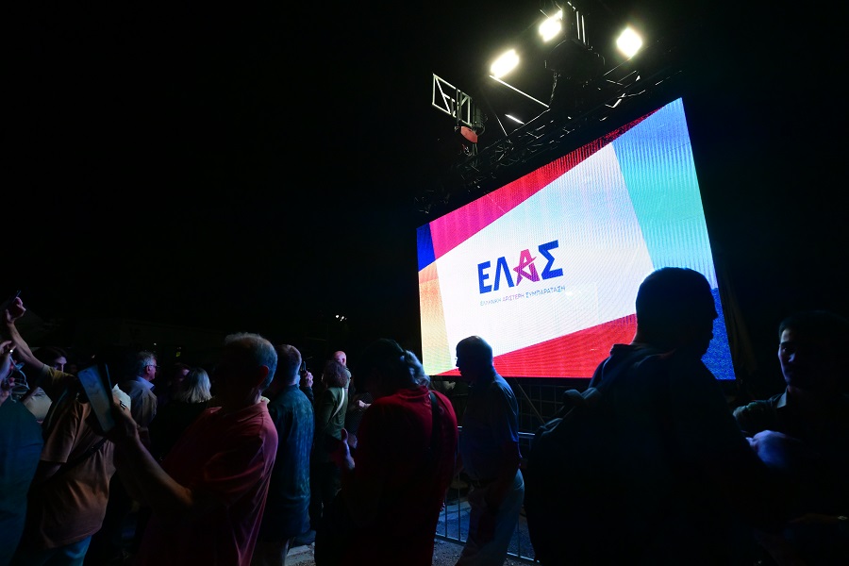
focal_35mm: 17
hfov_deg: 93.3
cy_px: 283
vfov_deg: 70.4
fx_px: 401
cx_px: 424
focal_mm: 17
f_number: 5.6
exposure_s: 1/1250
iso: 6400
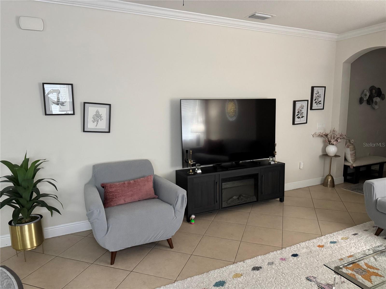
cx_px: 193
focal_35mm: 24
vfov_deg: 56.8
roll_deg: +1.3
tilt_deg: -7.5
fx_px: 268
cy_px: 144
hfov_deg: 71.6
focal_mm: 6.76
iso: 800
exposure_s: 1/60
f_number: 1.78
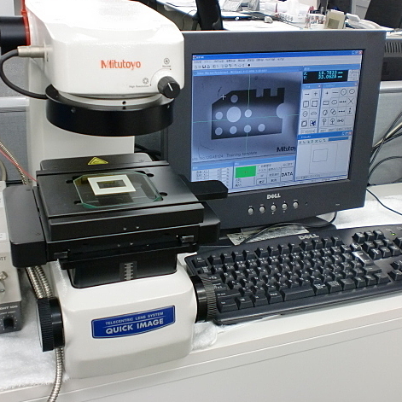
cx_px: 195
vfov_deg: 40.0
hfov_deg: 40.0
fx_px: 552
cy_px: 199
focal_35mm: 42
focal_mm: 6.3
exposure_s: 1/60
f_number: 3.1
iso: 200
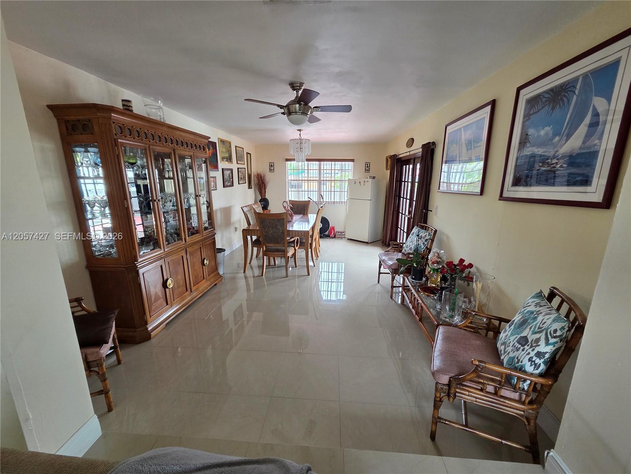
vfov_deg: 89.9
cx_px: 316
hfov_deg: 106.2
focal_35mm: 13
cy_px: 237
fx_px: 237
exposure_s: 1/60
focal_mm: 2.2
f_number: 2.2
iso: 200
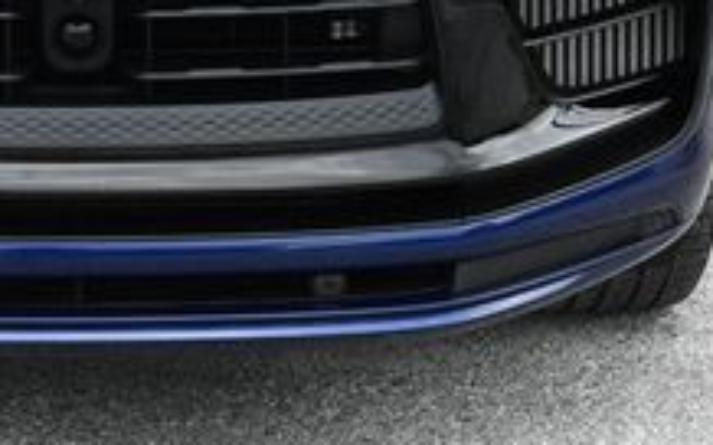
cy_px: -193
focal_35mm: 144
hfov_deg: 14.3
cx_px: 26
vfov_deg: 8.9
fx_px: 2797
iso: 250
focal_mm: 24
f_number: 5.6
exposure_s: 1/250
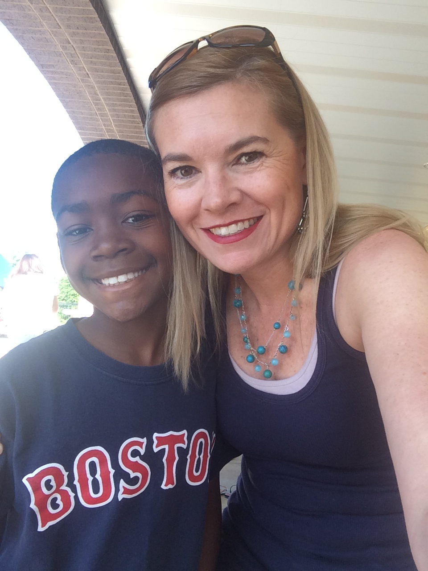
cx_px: 214
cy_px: 286
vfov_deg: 55.4
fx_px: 544
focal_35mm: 33
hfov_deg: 42.9
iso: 50
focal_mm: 2.15
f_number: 2.4
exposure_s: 1/174
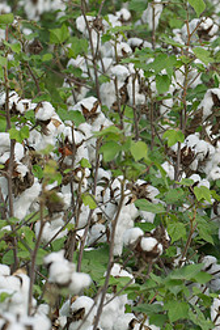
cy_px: 106
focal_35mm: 287
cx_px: 221
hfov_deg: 4.8
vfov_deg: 7.2
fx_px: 2631
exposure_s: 1/160
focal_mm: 125
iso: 160
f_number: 7.1
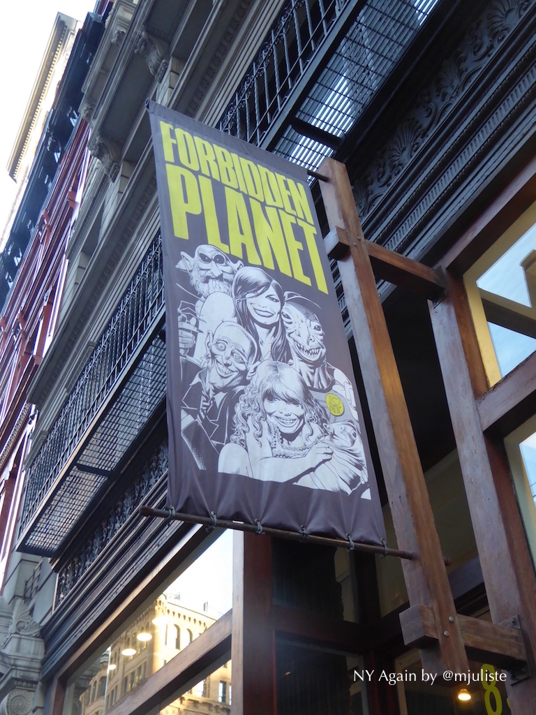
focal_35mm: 39
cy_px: 358
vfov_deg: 47.9
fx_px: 805
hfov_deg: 36.8
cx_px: 268
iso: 320
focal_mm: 6.7
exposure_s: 1/60
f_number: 3.7
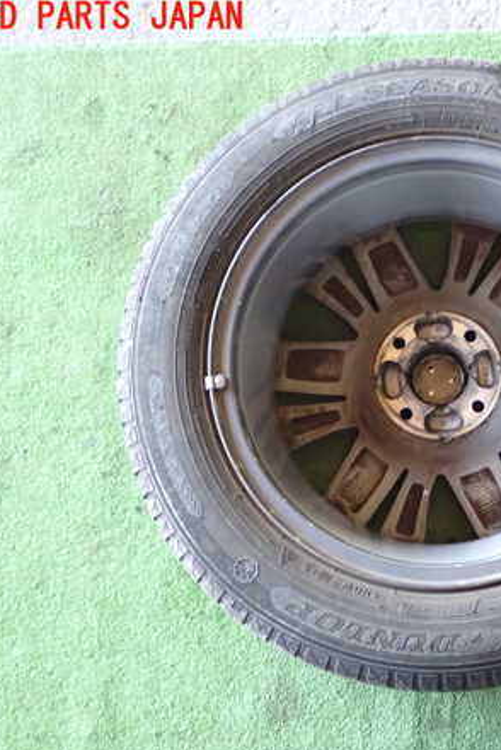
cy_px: 380
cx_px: 445
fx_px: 1063
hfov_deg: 25.7
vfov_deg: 38.9
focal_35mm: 51
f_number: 2.5
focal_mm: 6.37
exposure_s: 1/40
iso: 500
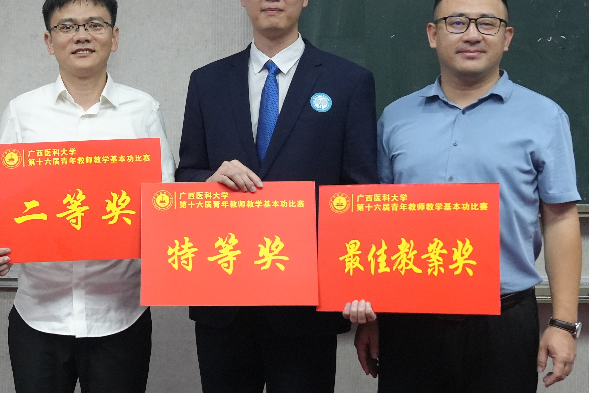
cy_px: 148
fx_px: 1113
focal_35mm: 68
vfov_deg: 20.0
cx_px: 102
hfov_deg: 28.9
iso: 4000
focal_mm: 24
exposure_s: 1/160
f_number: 4
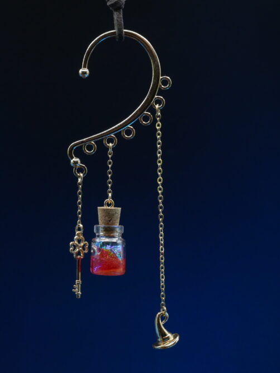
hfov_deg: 20.4
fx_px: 776
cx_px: 114
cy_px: 201
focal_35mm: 72
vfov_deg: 27.0
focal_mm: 30
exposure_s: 1/60
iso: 800
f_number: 6.3
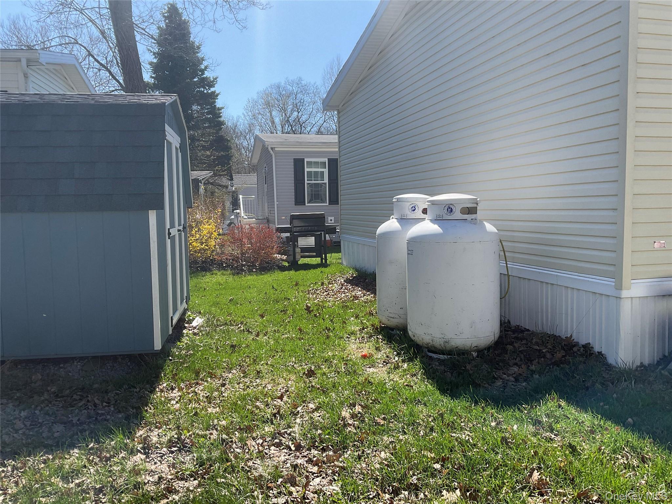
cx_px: 336
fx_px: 563
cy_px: 252
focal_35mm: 29
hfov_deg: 61.7
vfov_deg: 48.2
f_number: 1.8
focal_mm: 3
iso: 16
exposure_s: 1/1221
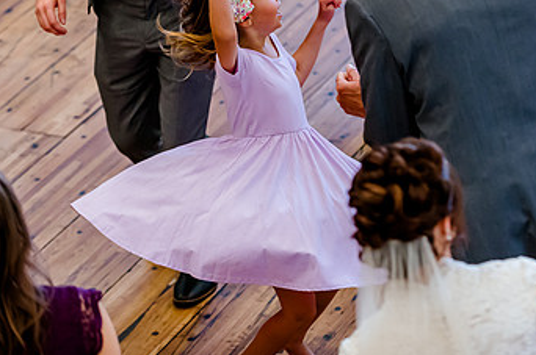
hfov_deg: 9.9
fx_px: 3092
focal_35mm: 208
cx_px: 324
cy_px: 47
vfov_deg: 6.6
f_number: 2.8
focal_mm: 116
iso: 2500
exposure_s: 1/640
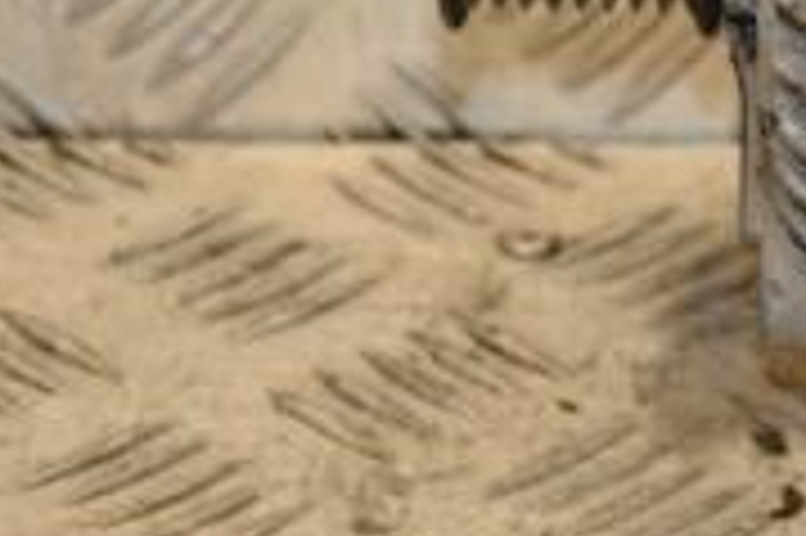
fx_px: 6979
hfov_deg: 6.5
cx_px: 1099
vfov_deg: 4.4
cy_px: -81
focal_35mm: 312
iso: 800
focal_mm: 62
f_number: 5.3
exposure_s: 1/160
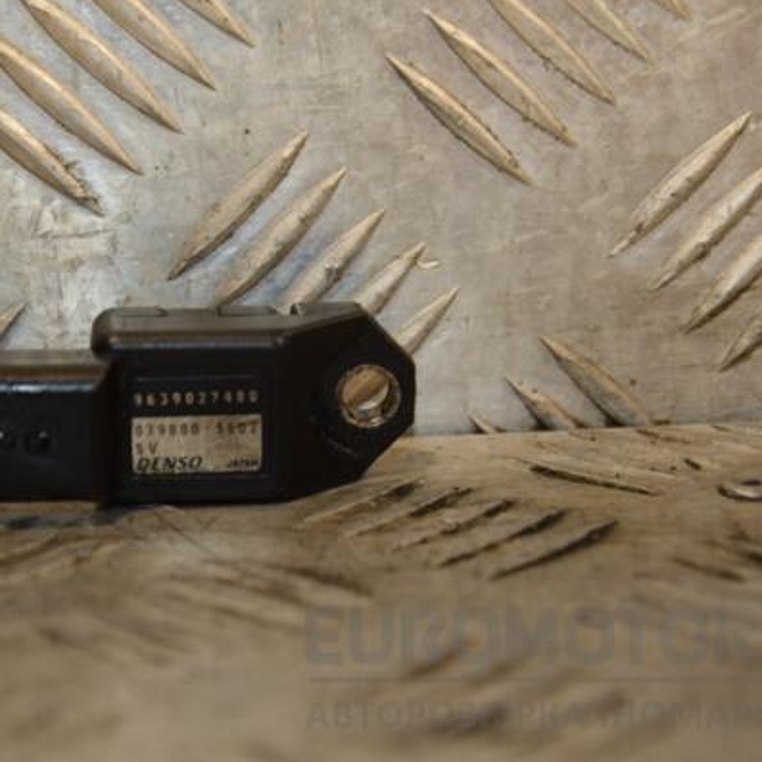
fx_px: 3602
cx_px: 269
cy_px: 380
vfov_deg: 12.1
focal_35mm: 145
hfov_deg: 12.1
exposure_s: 1/200
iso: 800
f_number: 5.6
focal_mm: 75
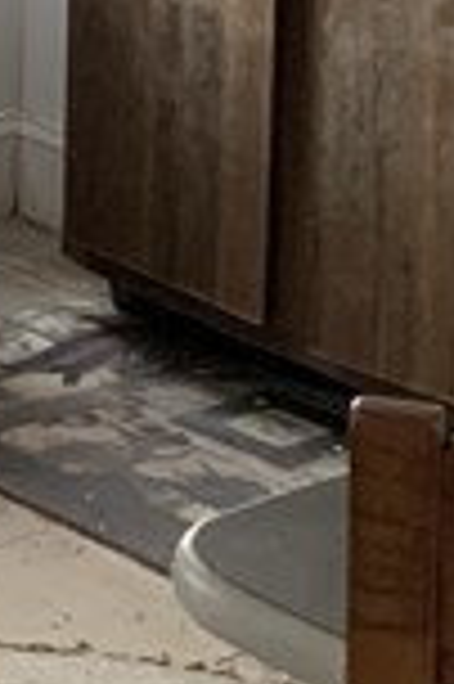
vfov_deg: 10.6
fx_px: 3450
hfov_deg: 7.2
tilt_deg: -5.1
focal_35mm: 182
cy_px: -549
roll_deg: -0.8
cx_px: -499
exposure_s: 1/56
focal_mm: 4.25
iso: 400
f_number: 1.8
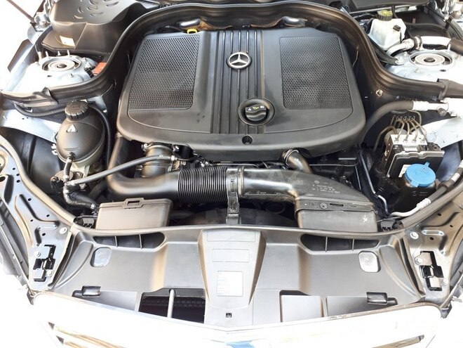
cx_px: 232
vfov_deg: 51.4
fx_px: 361
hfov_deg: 65.3
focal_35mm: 27
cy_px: 174
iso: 64
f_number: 1.9
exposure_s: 1/33
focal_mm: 3.6
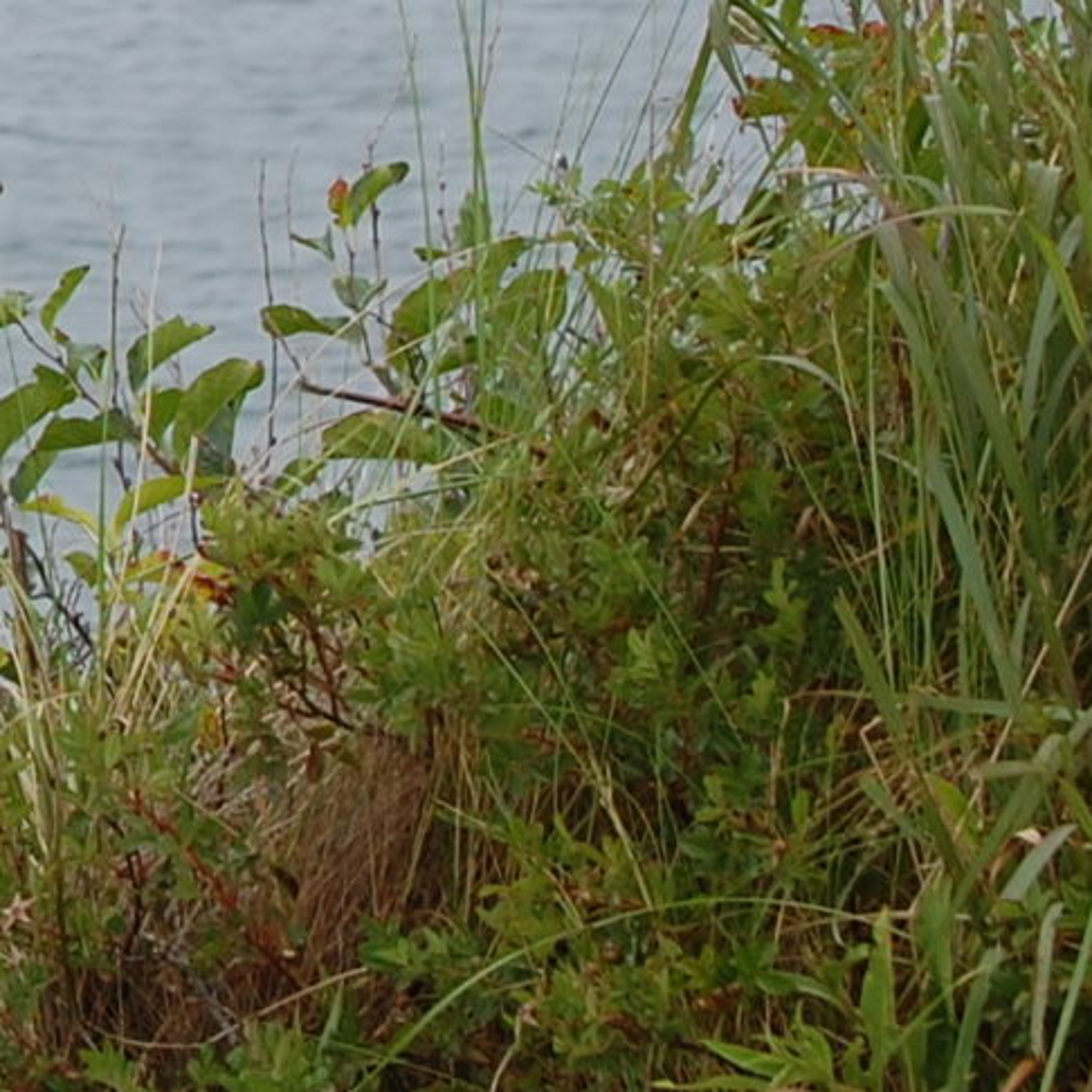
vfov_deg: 4.8
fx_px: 12855
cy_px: -416
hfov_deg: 4.8
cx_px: -1326
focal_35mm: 360
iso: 200
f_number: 9
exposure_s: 1/320
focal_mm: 55
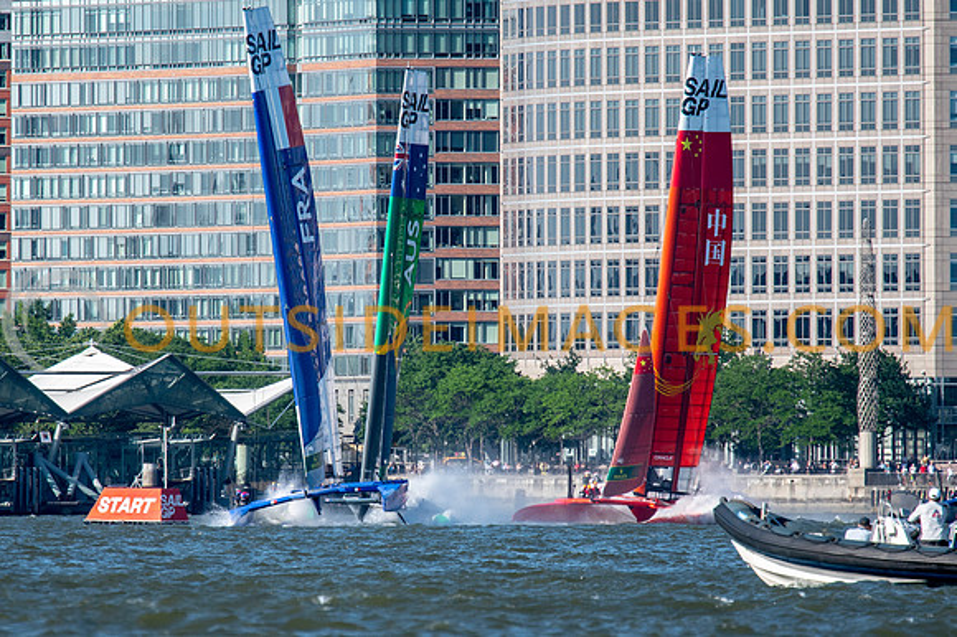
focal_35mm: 742
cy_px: 375
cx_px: 394
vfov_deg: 1.9
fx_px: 19709
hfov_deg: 2.8
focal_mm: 420
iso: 500
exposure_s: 1/1600
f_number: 5.6
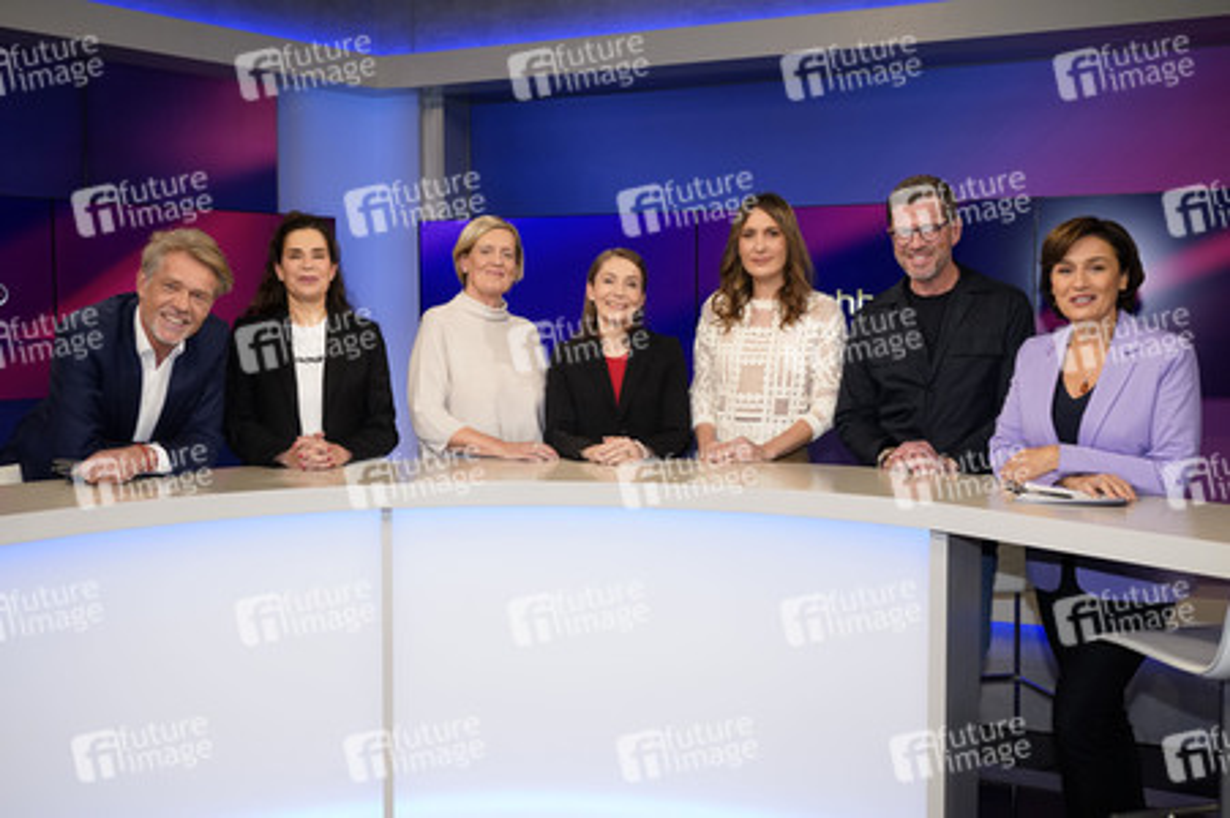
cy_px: 409
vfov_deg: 39.9
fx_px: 1127
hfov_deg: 57.3
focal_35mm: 33
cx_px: 615
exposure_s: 1/125
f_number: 5.6
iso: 2000
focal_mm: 33
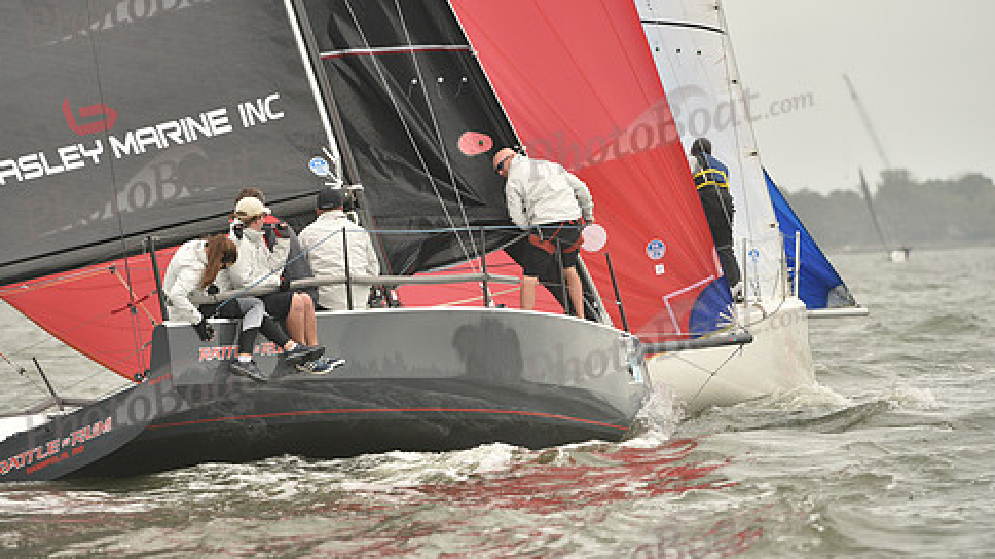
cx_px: 419
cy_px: 264
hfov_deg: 5.7
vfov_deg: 3.2
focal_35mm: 377
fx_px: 9944
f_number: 6.3
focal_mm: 300
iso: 400
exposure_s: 1/800
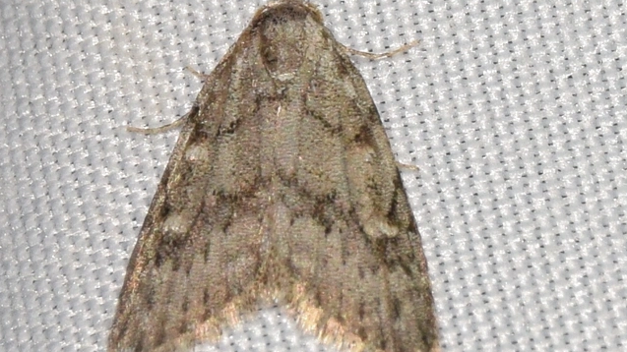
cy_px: 180
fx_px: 3673
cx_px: 313
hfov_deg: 9.8
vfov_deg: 5.5
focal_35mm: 221
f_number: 14
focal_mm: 140
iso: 500
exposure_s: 1/60
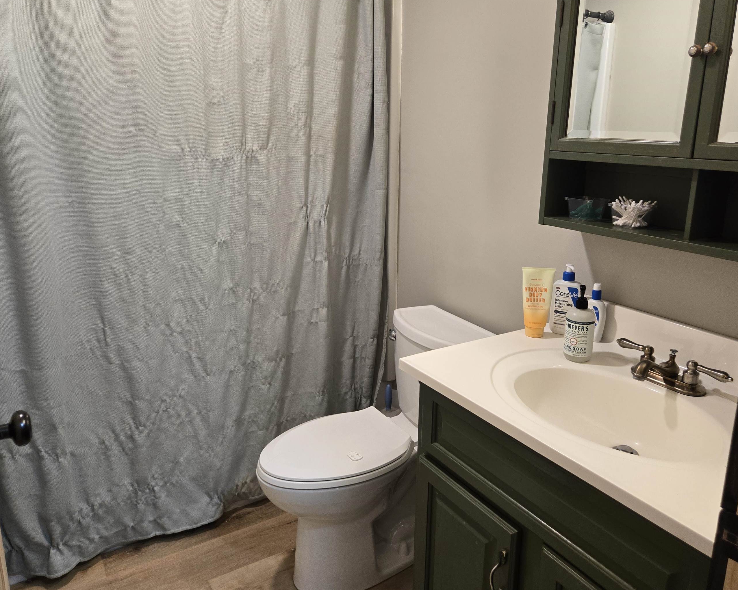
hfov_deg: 64.0
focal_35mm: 27
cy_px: 269
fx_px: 590
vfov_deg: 53.1
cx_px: 401
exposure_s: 1/120
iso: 250
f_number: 1.8
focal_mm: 5.4
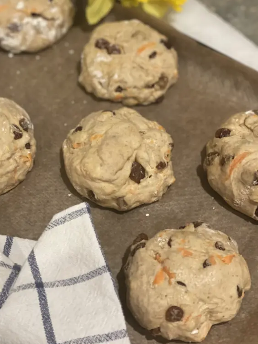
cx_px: 102
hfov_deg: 21.3
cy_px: 137
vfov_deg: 28.1
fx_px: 686
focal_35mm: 69
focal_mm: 6
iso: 200
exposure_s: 1/33
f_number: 2
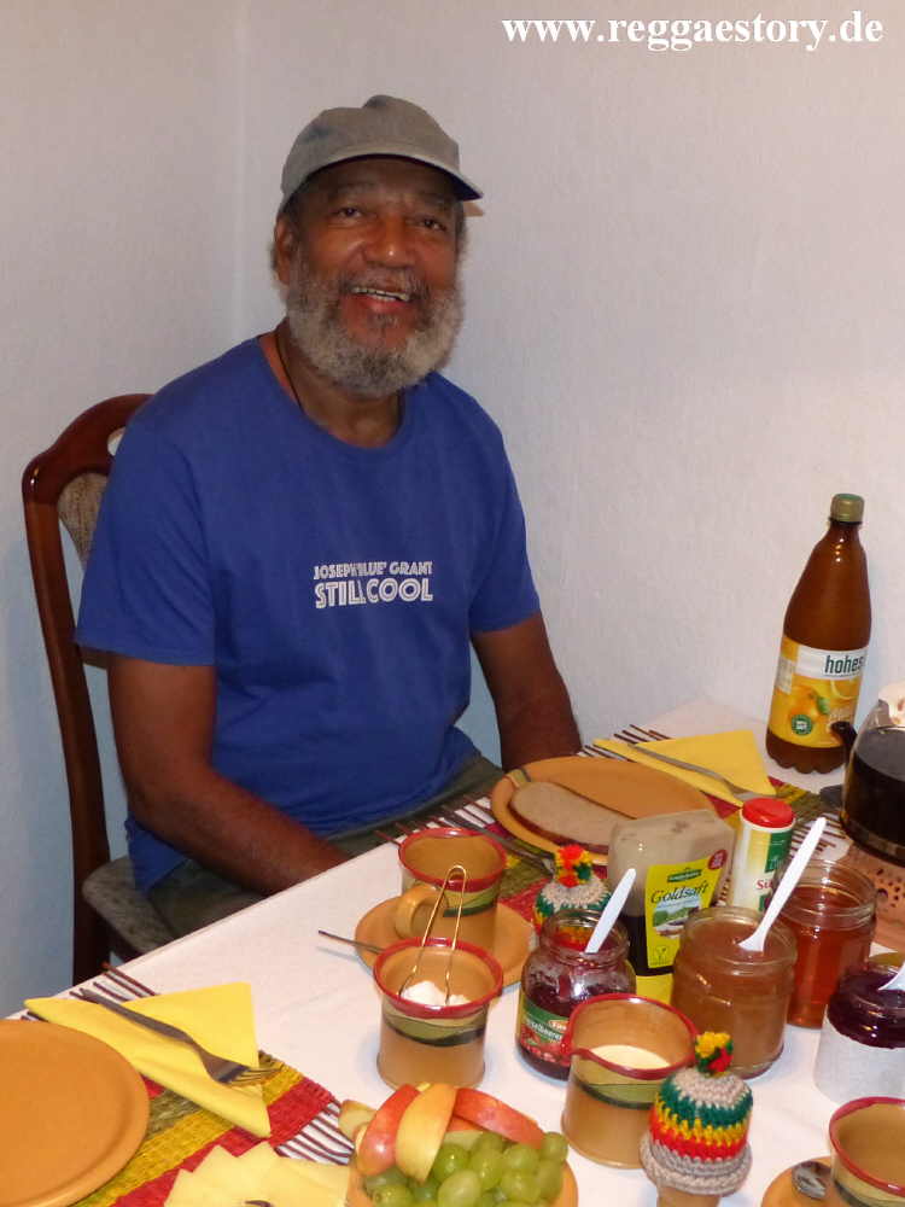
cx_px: 452
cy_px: 604
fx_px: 871
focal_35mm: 25
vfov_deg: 69.4
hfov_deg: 54.9
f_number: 2.8
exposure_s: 1/60
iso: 400
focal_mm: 4.5
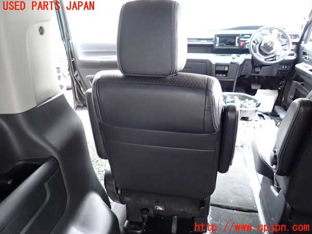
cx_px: 156
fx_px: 225
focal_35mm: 25
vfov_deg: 54.9
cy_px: 117
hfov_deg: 69.4
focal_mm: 4.5
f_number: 2
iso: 320
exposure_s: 1/30
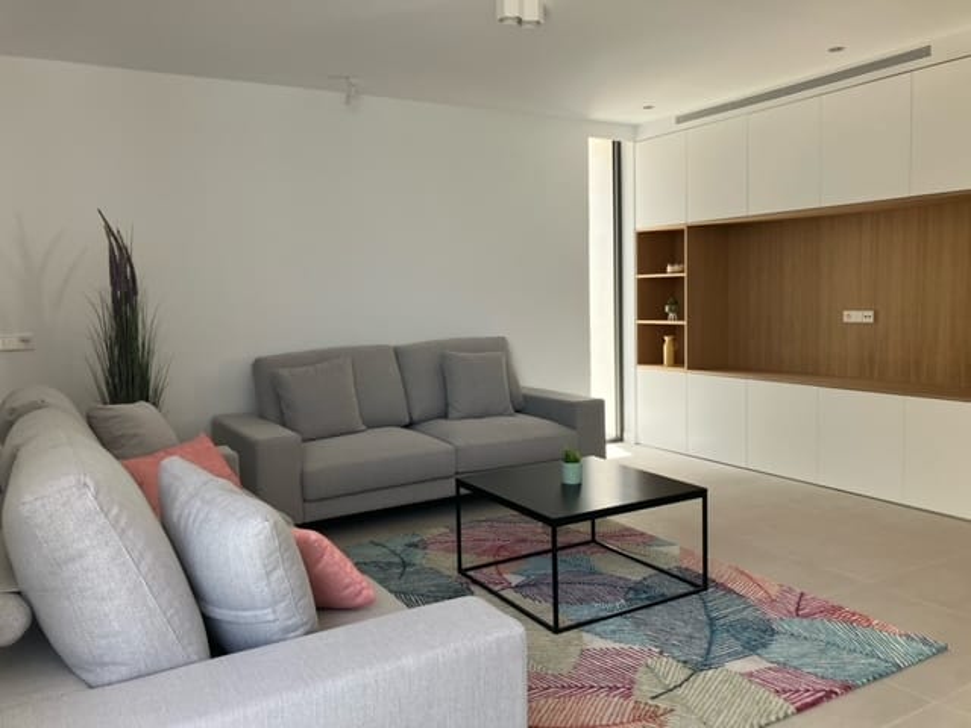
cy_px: 364
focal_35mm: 28
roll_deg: +0.4
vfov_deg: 49.7
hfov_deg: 63.4
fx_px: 785
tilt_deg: -4.8
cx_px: 486
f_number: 1.8
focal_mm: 3.99
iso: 40
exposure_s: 1/138
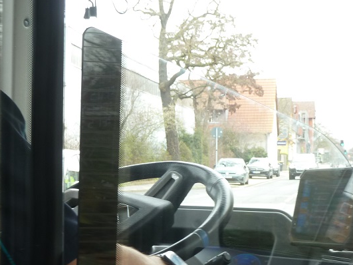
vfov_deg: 13.9
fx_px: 1081
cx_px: 163
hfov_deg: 18.5
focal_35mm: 106
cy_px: 216
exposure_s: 1/40
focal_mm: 9.1
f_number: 3.9
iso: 80
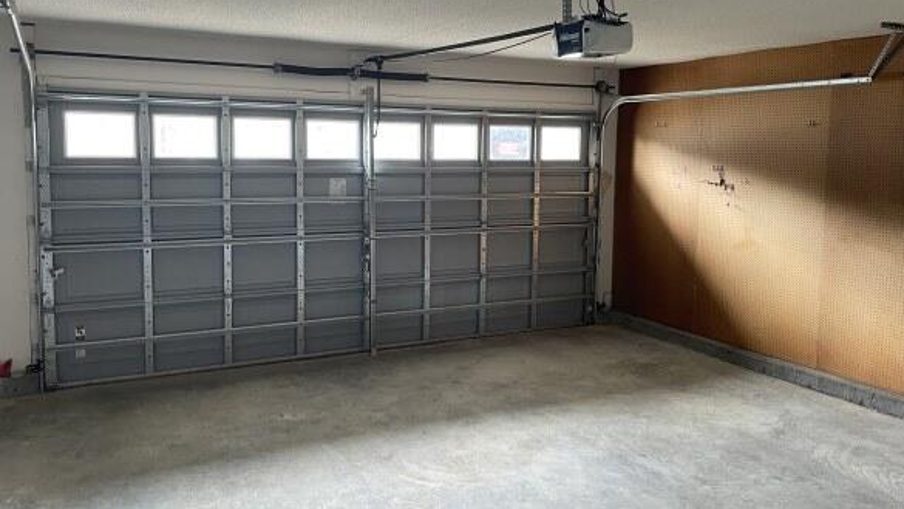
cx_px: 445
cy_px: 215
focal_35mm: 31
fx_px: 743
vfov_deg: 37.7
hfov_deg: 62.6
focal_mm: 4.2
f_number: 1.6
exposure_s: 1/69
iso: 125
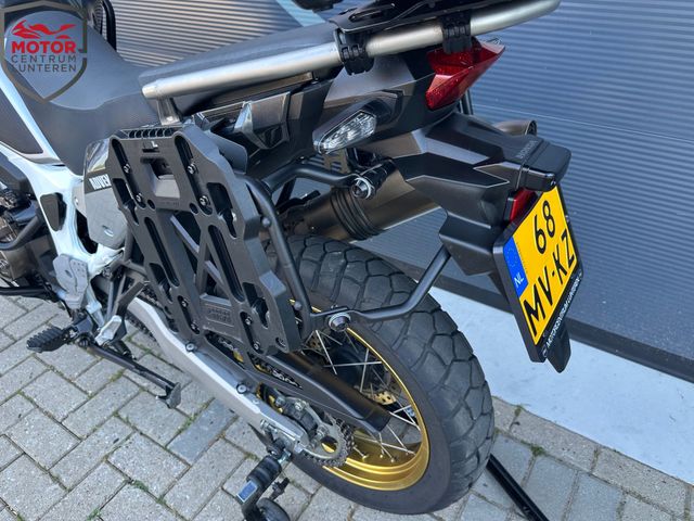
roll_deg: +1.2
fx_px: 481
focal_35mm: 24
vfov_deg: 56.8
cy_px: 260
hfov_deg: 71.6
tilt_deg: -35.1
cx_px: 347
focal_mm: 6.86
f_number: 1.78
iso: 80
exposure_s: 1/121
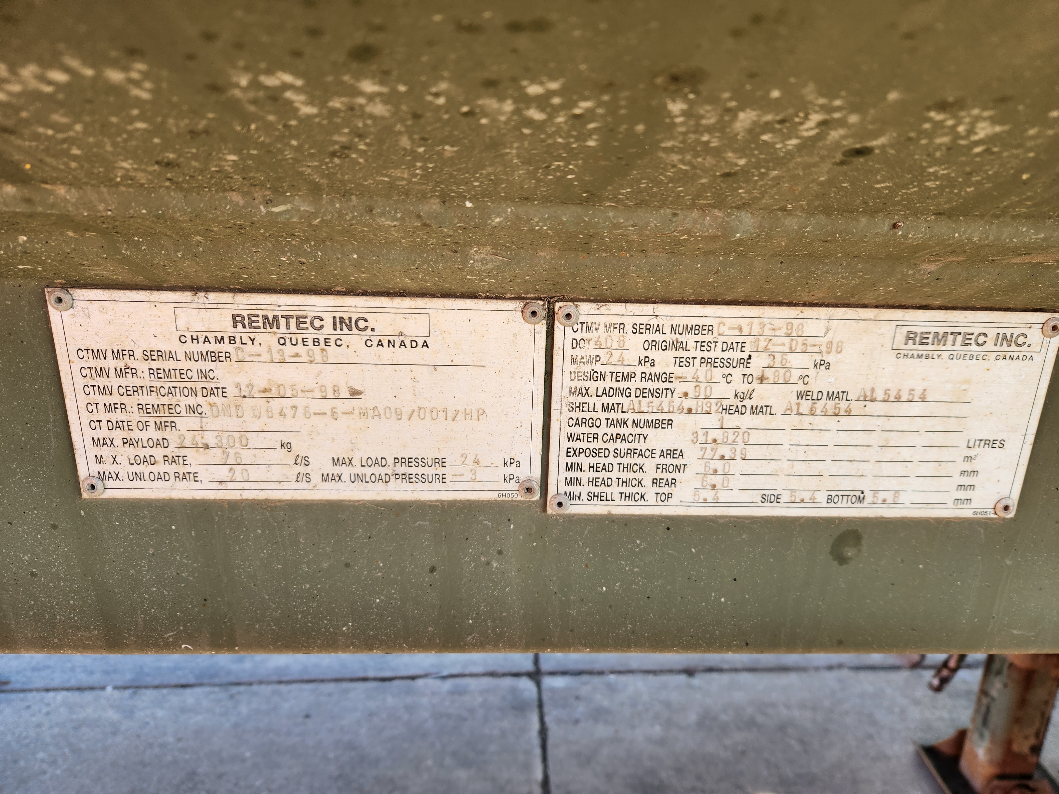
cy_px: 397
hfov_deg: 73.9
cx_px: 530
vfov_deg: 58.9
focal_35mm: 23
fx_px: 704
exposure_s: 1/180
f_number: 1.8
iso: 25
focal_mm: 5.4
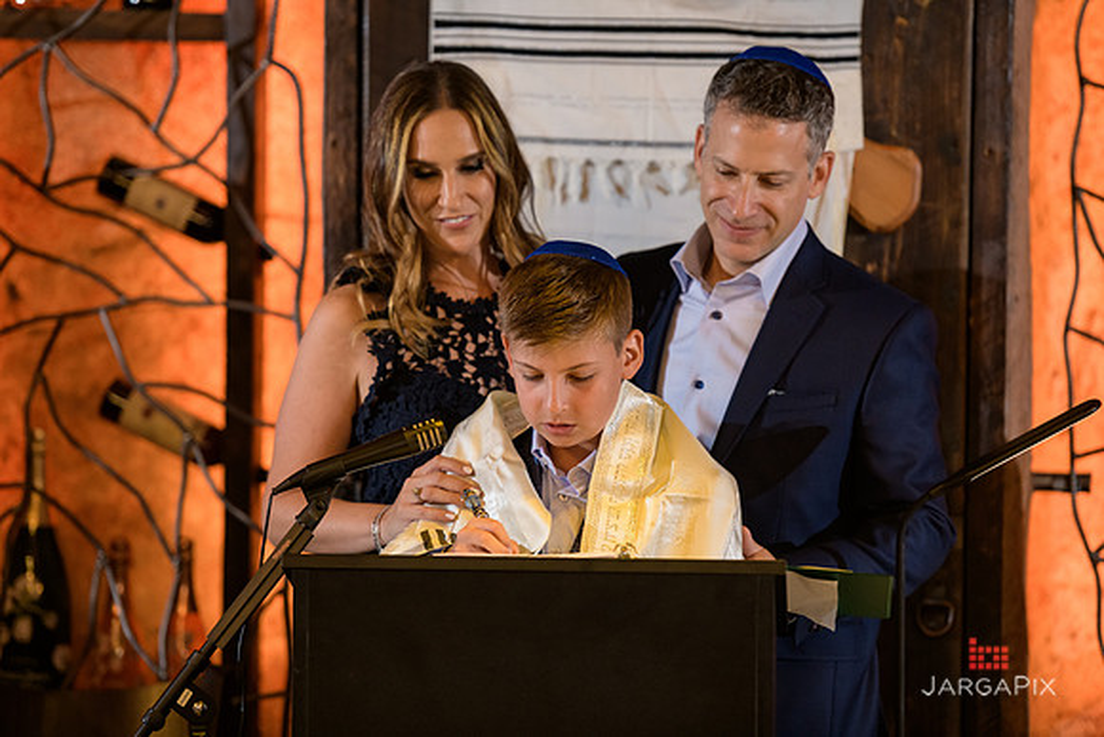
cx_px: 552
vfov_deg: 7.9
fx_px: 5368
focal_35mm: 175
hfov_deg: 11.7
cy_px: 368
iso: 1600
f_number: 3.2
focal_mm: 175
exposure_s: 1/125
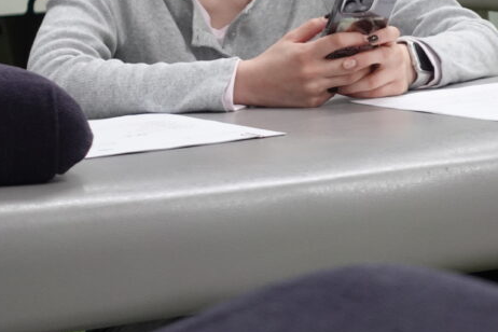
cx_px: 317
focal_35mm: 155
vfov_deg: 8.8
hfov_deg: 13.2
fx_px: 2144
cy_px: 16
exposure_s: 1/80
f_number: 2.8
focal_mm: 25.7
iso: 800
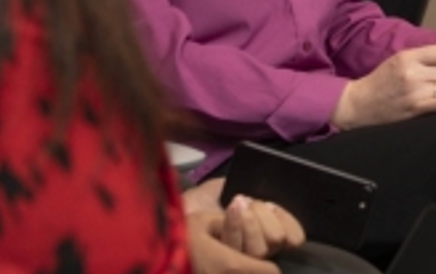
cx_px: 720
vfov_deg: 7.4
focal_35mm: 174
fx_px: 2070
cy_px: -170
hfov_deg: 11.4
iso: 160
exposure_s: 1/200
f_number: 3.5
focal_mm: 35
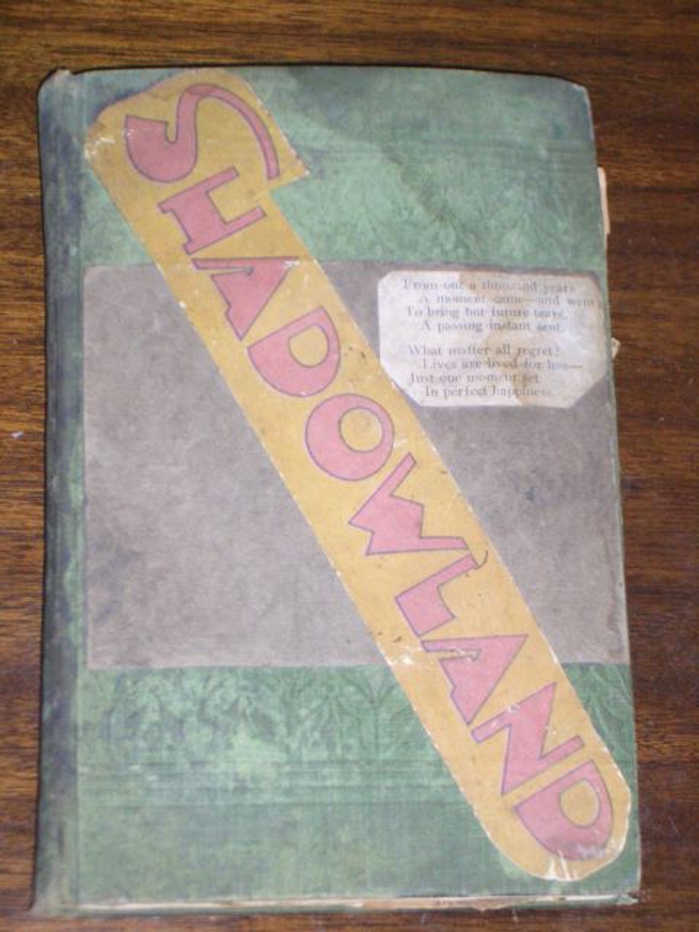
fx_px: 2827
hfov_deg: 14.1
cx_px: 350
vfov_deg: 18.7
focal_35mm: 105
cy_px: 466
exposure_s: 1/60
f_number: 4.8
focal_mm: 17.4
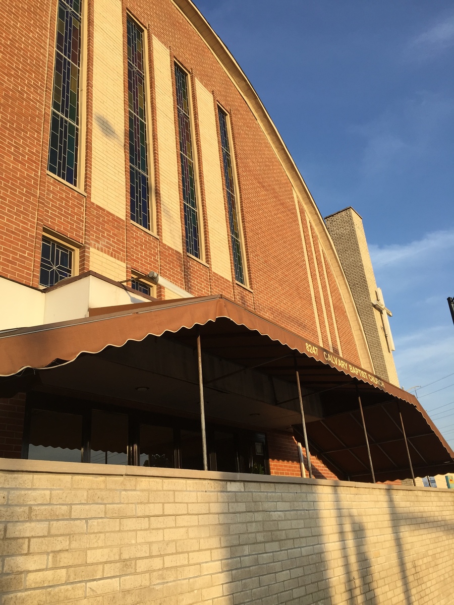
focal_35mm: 29
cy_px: 302
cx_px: 227
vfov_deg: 61.7
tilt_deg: +23.2
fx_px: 507
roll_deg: +4.4
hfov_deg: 48.2
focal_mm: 4.15
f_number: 2.2
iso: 32
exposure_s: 1/898
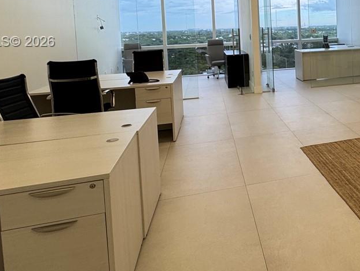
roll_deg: +1.9
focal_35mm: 36
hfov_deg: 45.5
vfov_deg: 37.8
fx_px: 375
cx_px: 337
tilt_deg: -3.1
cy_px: 42
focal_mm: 2.22
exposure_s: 1/127
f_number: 2.2
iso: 40
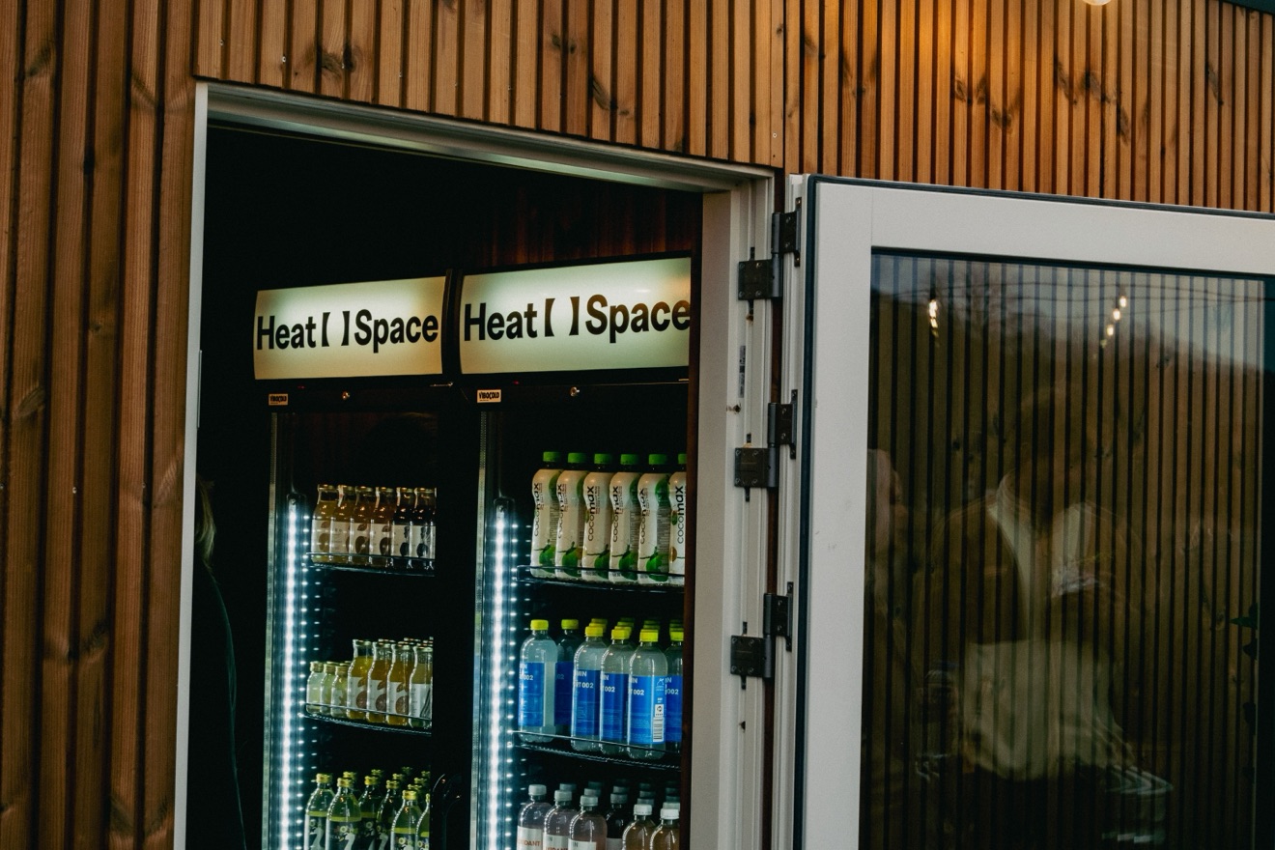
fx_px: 2302
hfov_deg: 31.0
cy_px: 425
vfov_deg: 20.9
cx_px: 638
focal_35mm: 65
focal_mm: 43.2
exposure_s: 1/50
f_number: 5.6
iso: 400
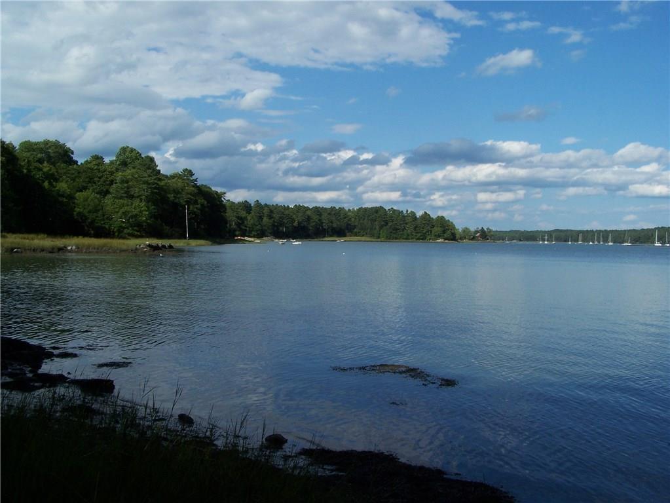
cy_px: 252
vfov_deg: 37.7
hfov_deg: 49.0
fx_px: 736
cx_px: 335
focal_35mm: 38
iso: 80
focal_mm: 6.3
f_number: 5.6
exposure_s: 1/500
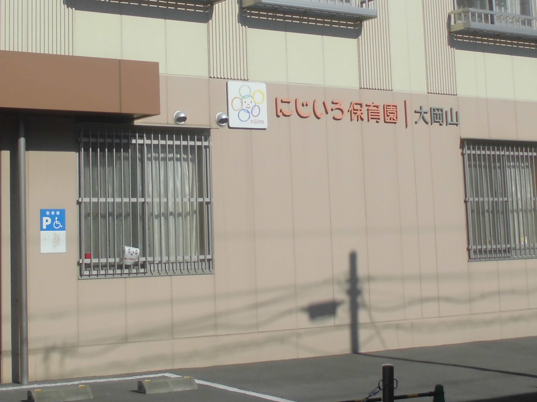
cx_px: 242
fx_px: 1117
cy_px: 65
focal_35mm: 72
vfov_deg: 20.2
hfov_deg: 27.0
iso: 100
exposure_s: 1/125
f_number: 12.5
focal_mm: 6.1
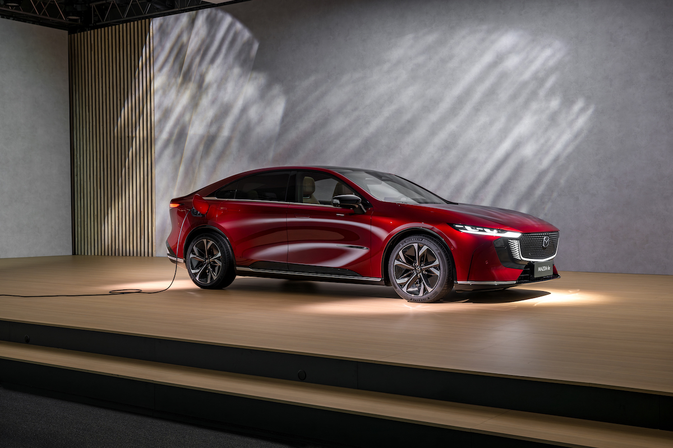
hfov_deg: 43.6
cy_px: 224
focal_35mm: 45
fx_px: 841
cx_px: 336
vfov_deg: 29.9
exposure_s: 1/3
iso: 160
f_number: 7.1
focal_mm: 45
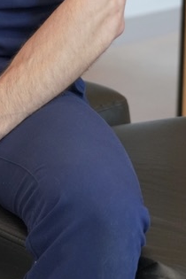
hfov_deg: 8.2
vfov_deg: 12.0
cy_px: -151
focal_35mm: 162
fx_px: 1255
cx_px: -121
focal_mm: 47
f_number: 4
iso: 1600
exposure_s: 1/160
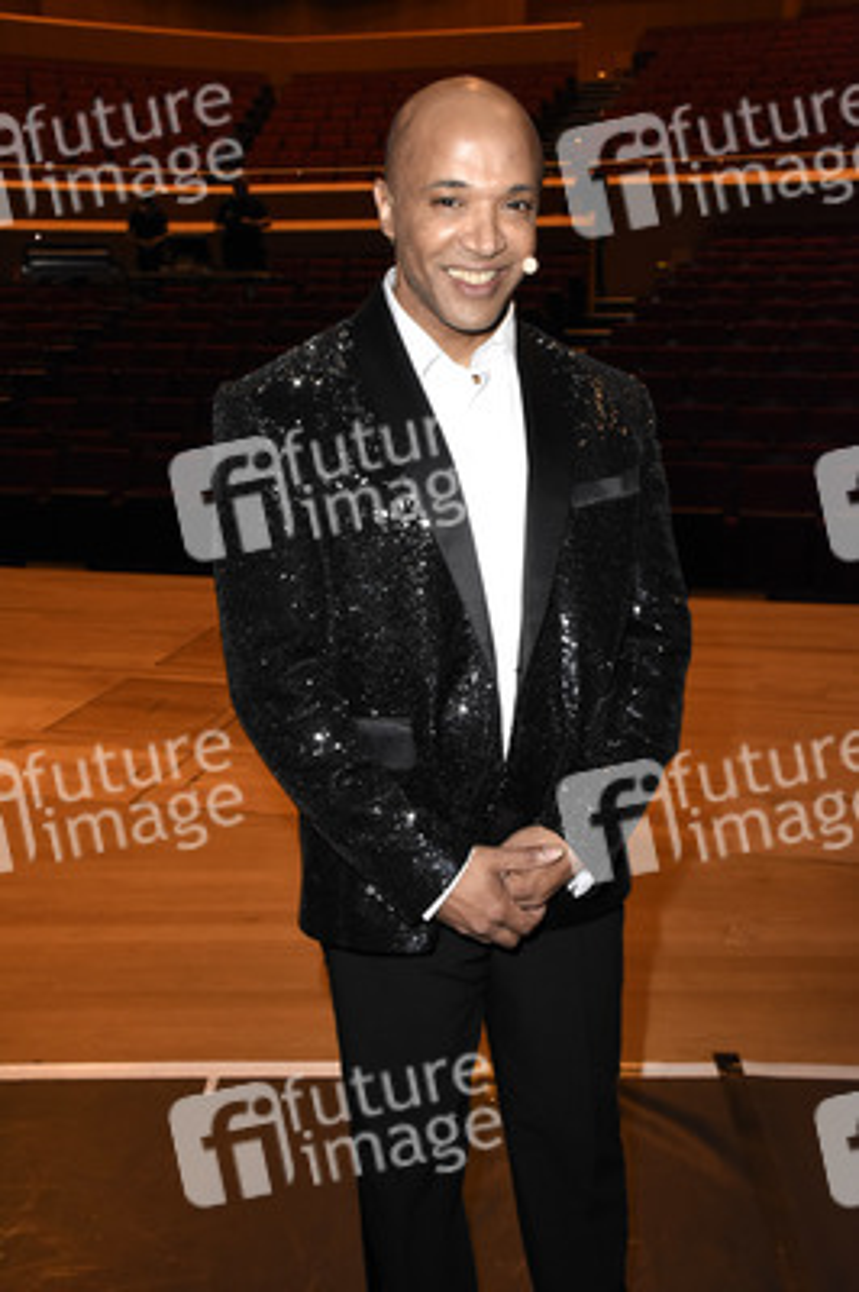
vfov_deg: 49.6
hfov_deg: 34.2
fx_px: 1398
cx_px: 430
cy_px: 646
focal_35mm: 39
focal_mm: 26
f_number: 6.3
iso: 2000
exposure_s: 1/60
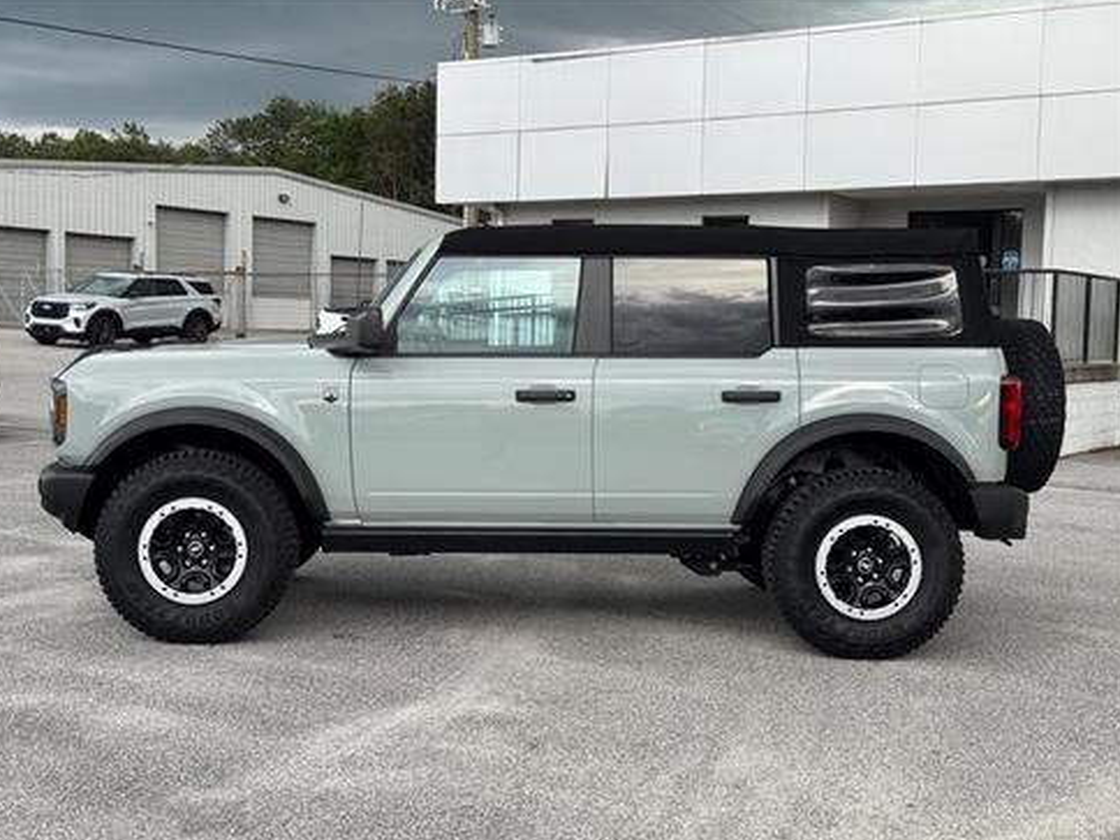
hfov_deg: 38.2
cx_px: 546
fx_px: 1618
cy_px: 426
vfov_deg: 29.1
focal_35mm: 50
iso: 64
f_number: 1.78
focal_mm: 6.76
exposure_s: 1/390
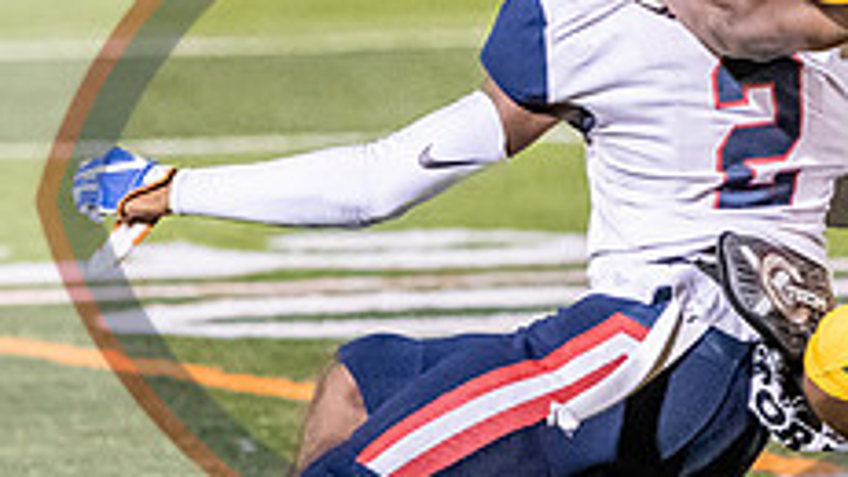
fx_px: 12436
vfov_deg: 2.2
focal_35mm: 553
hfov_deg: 3.9
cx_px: 536
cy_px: 200
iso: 8000
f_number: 2.8
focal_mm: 140
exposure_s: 1/2000
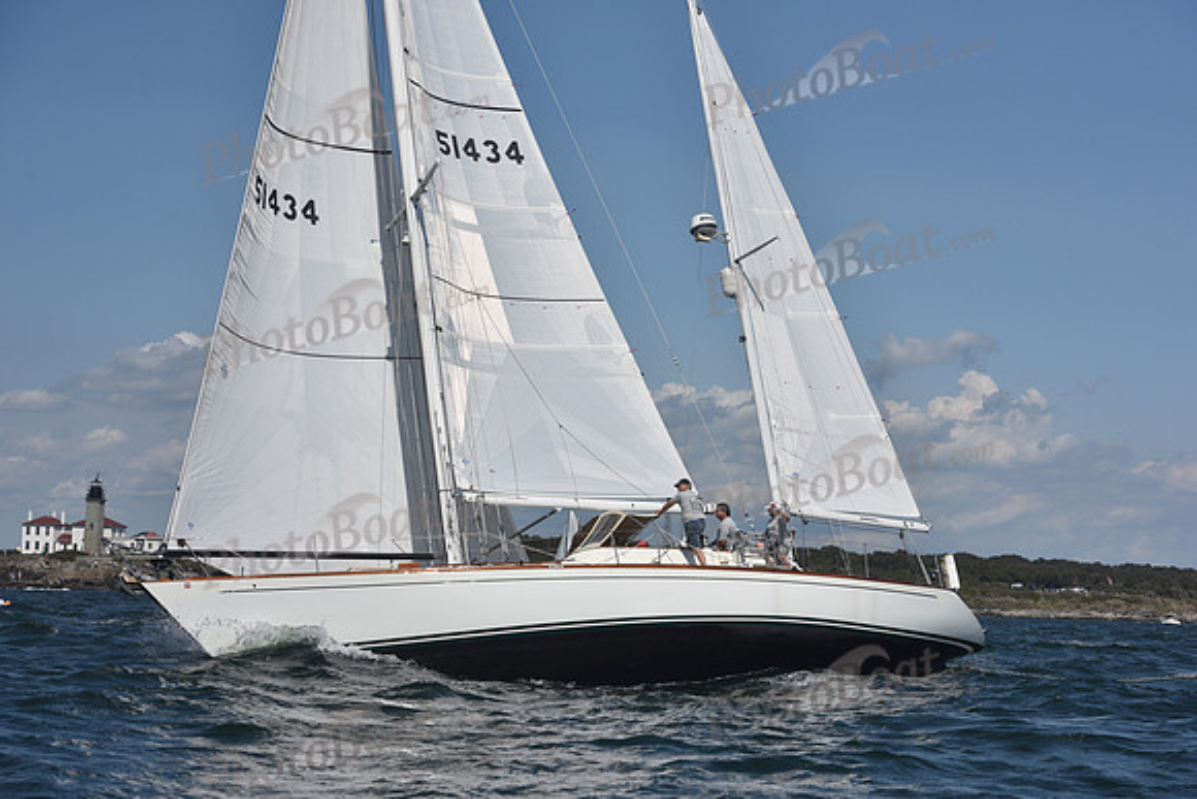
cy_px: 400
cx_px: 598
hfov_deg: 28.8
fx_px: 2328
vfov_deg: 19.5
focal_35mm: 70
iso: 250
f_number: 8
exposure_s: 1/1000
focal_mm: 70
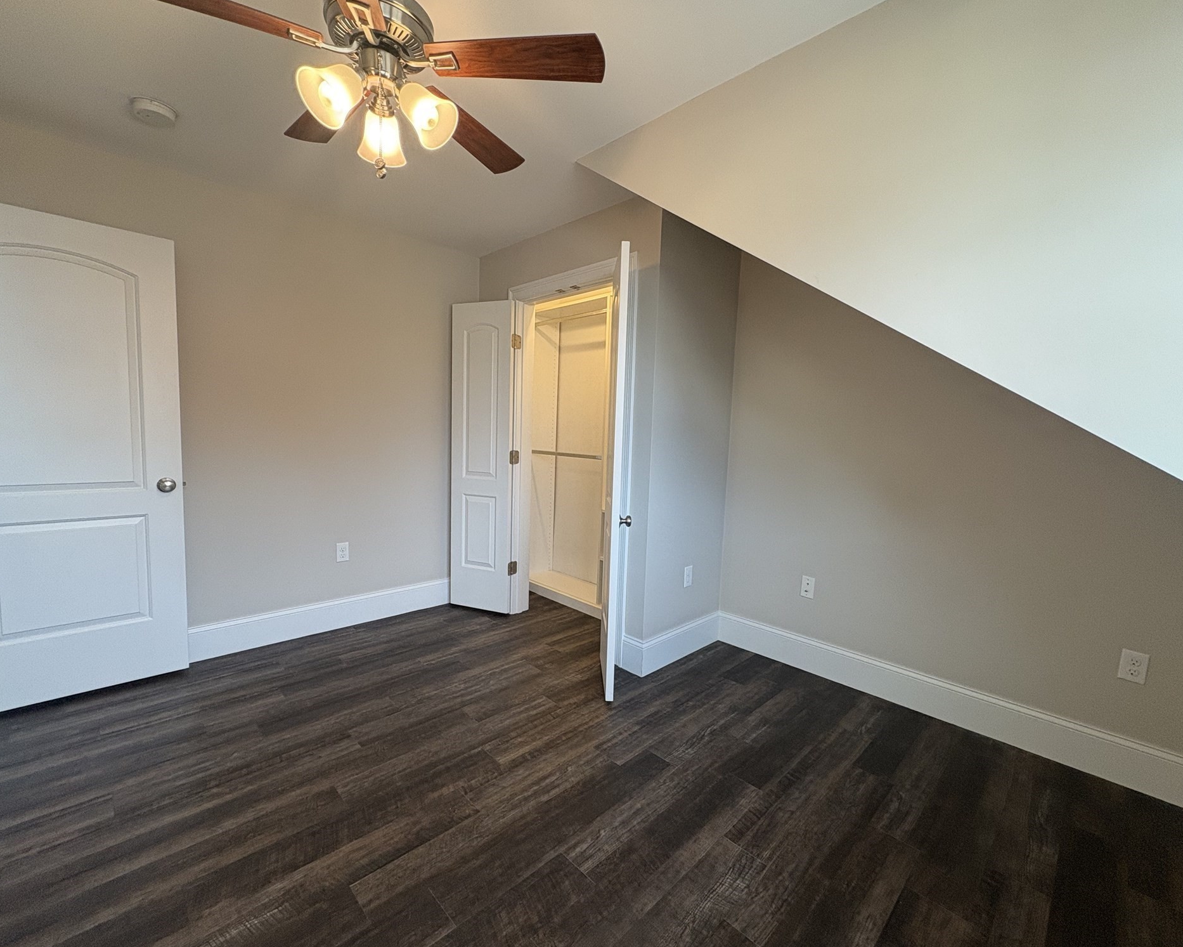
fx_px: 525
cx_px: 603
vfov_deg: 84.0
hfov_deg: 96.8
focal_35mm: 15
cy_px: 475
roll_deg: -1.4
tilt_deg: -3.3
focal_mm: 2.22
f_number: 2.2
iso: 125
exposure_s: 1/120
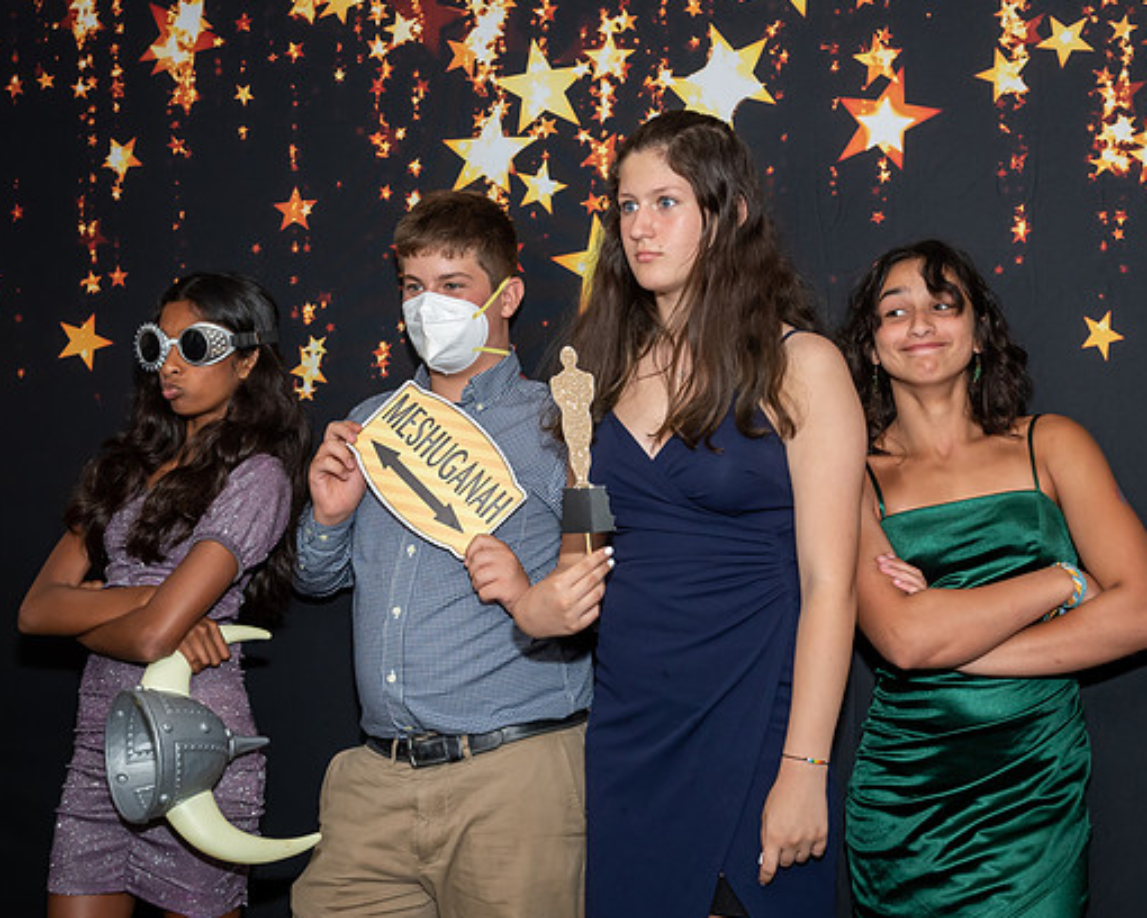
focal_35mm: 61
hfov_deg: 30.9
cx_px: 511
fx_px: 2071
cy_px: 481
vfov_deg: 25.0
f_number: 5.6
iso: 400
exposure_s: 1/250
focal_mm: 28
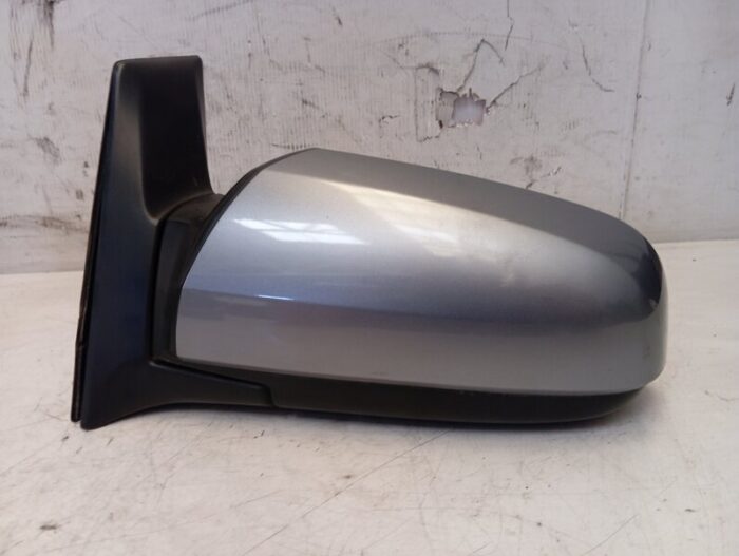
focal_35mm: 28
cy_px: 278
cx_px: 370
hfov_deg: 63.4
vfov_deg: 49.9
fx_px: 599
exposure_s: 1/33.3
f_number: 1.8
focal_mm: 4.22
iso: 334
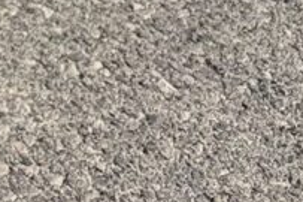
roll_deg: +2.7
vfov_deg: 6.0
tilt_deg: -21.3
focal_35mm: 197
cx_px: -836
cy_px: -557
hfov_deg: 7.7
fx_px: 1657
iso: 80
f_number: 1.78
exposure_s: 1/14286
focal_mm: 6.76
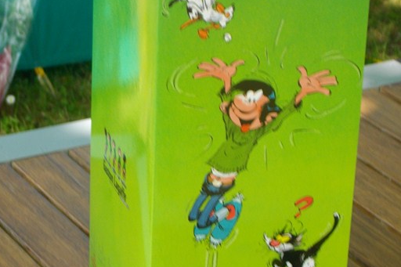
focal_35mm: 156
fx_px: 1737
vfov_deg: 8.8
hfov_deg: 13.1
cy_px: 142
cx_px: 132
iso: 126
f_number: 5.2
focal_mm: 17.1
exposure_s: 1/100
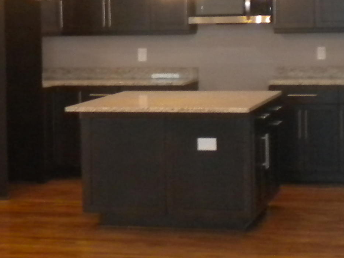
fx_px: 1123
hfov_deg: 17.2
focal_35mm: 113
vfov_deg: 13.0
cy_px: 51
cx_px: 39
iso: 400
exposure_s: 1/30
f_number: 3.1
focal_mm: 6.3
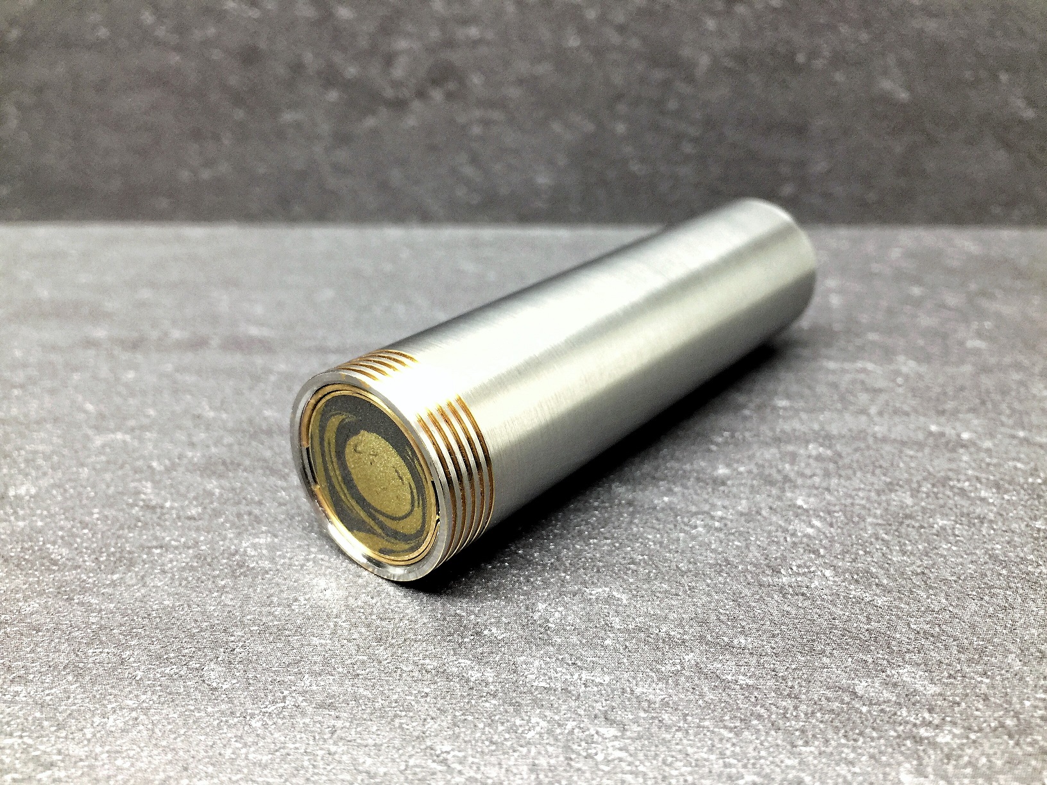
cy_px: 392
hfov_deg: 61.7
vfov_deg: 48.2
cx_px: 524
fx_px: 877
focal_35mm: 29
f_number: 2.2
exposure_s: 1/17
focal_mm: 4.15
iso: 80
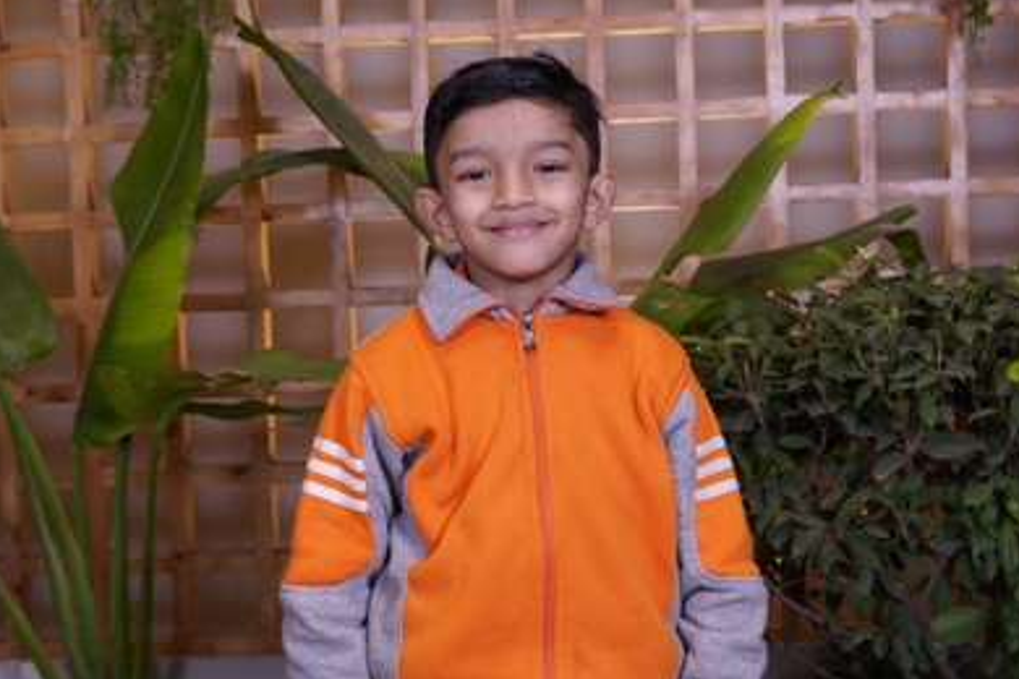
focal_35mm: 62
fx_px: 1755
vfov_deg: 21.9
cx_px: 491
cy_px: 323
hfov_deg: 32.4
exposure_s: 1/125
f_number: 4.5
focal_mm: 36
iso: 400
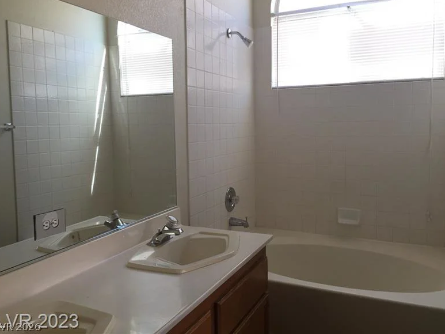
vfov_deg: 46.8
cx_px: 222
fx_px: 386
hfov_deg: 60.0
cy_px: 162
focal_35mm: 30
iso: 50
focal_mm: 4.15
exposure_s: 1/120
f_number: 2.2
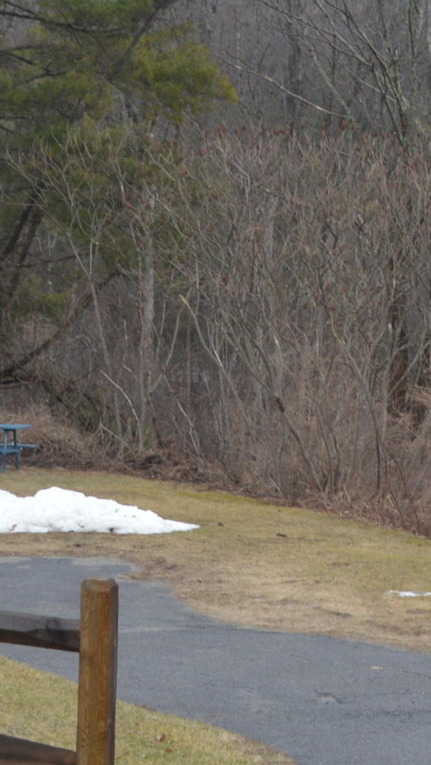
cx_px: 544
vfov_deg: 14.8
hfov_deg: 8.3
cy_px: 410
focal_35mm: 145
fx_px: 2943
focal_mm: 28
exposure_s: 1/125
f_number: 5.6
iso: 180
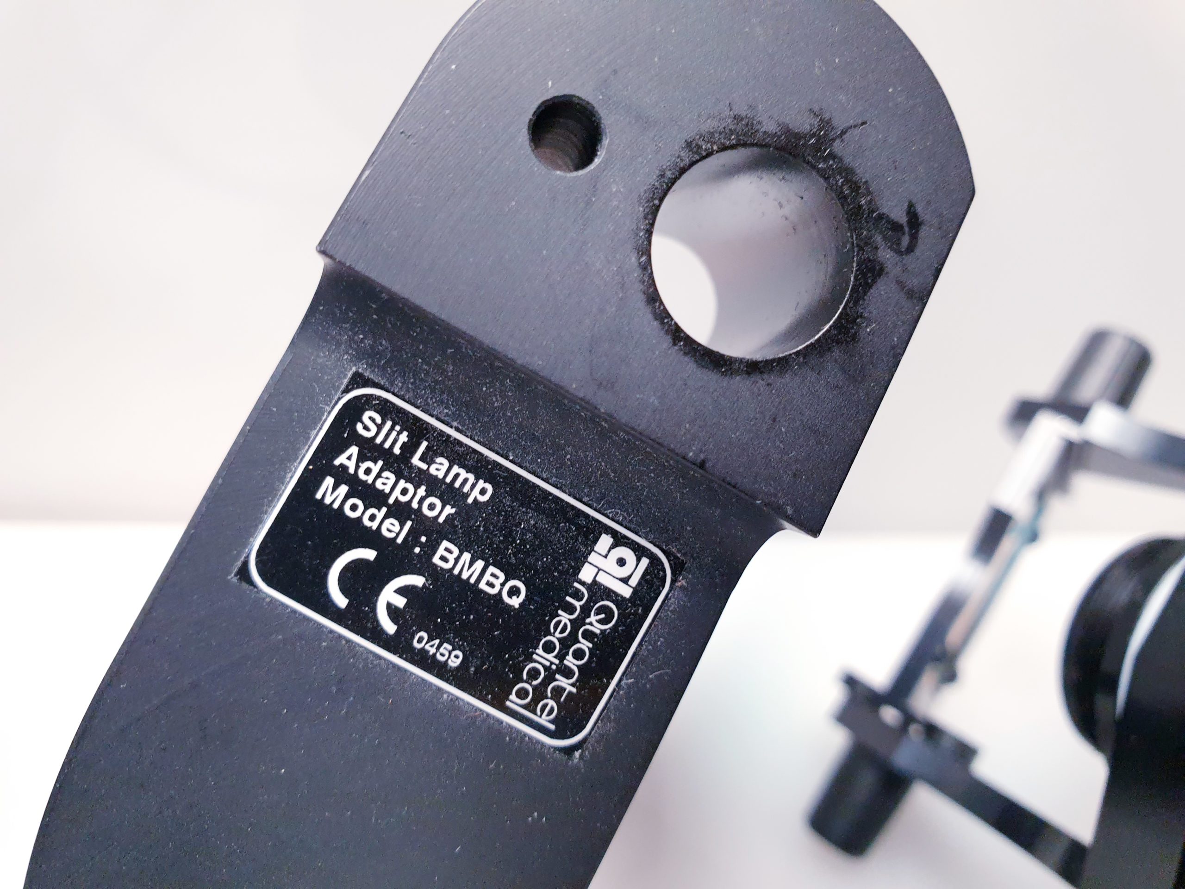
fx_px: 890
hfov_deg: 67.3
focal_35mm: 26
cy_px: 444
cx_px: 592
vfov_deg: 53.1
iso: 100
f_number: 2.4
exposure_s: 1/50
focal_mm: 4.3
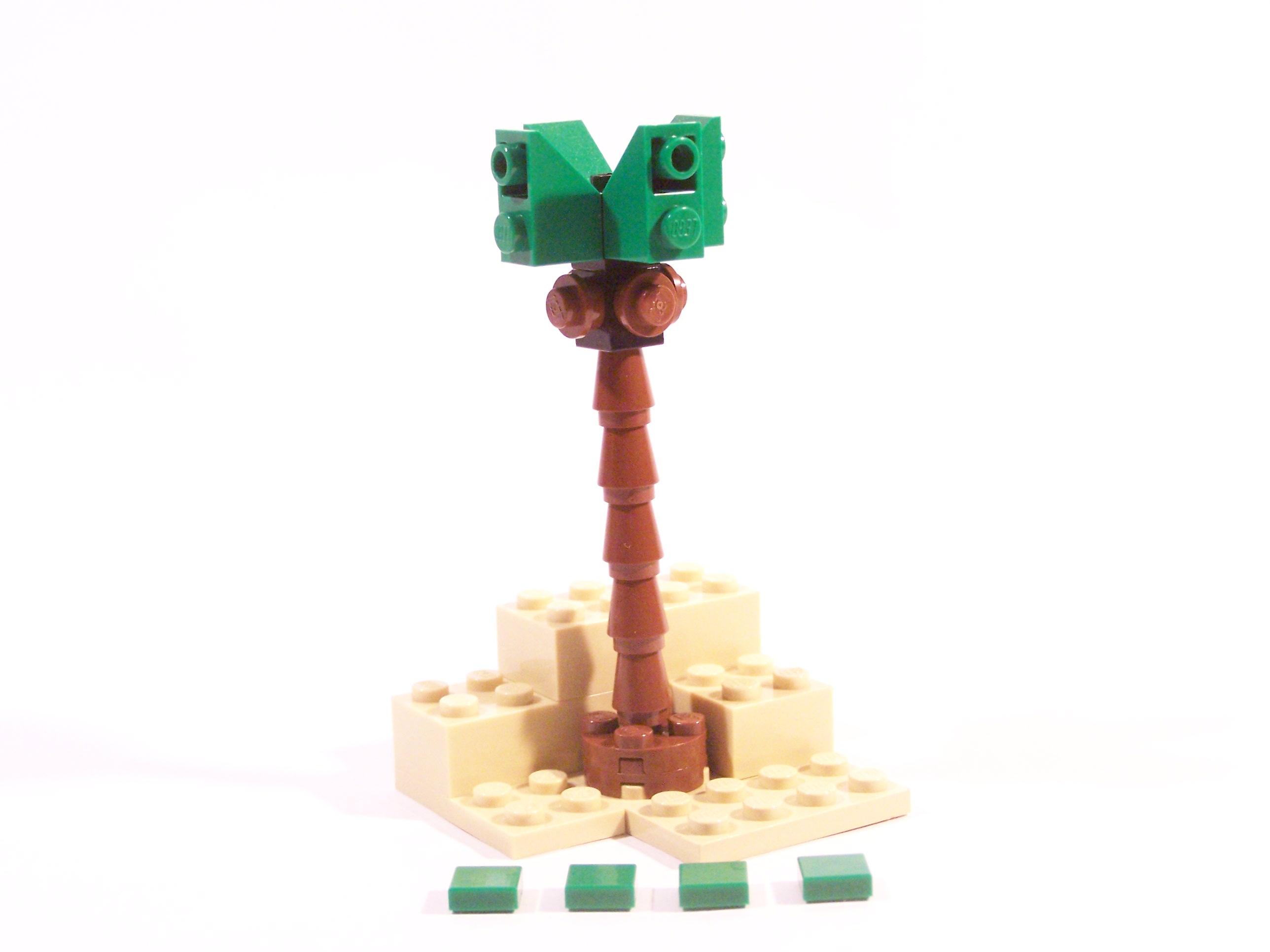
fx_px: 2348
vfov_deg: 22.9
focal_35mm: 64
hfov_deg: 30.3
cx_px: 635
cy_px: 476
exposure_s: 1/30
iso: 400
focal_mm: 10.7
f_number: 3.6
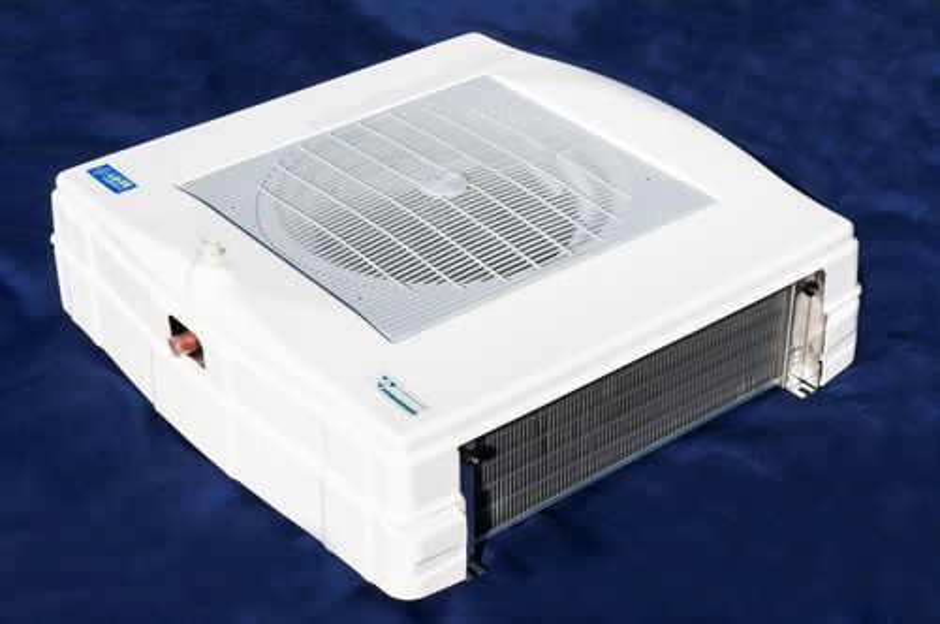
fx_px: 1825
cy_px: 312
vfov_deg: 19.4
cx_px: 470
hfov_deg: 28.9
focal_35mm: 70
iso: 200
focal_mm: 70
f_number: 18
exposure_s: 1/160
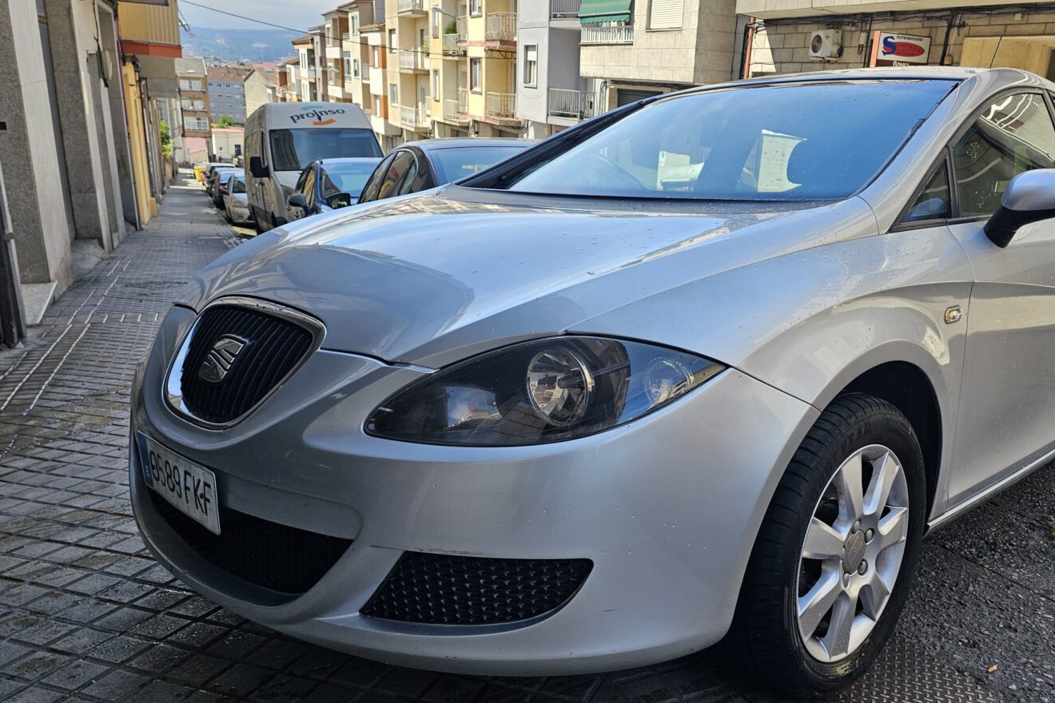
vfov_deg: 44.9
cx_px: 632
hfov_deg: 63.1
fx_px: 850
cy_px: 395
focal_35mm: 29
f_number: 1.7
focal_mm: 6.3
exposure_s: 1/256
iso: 10
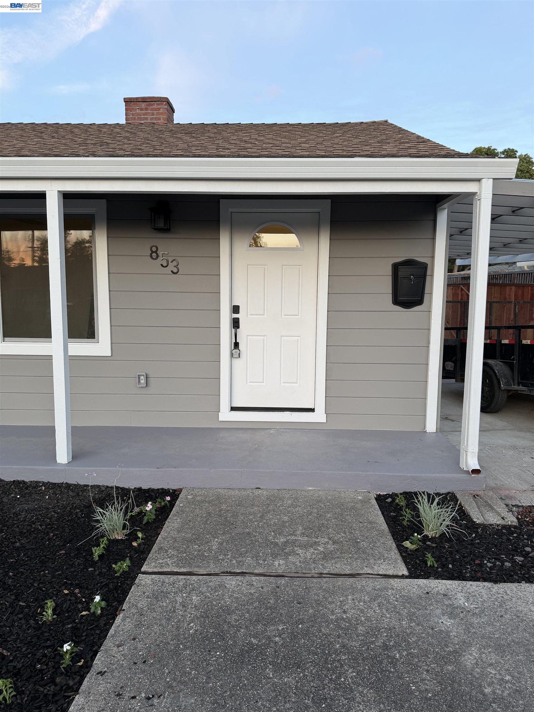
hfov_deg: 56.8
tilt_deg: -6.7
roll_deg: -0.8
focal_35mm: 24
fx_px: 494
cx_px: 267
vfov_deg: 71.6
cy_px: 356
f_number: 1.78
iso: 80
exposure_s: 1/121
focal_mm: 6.76
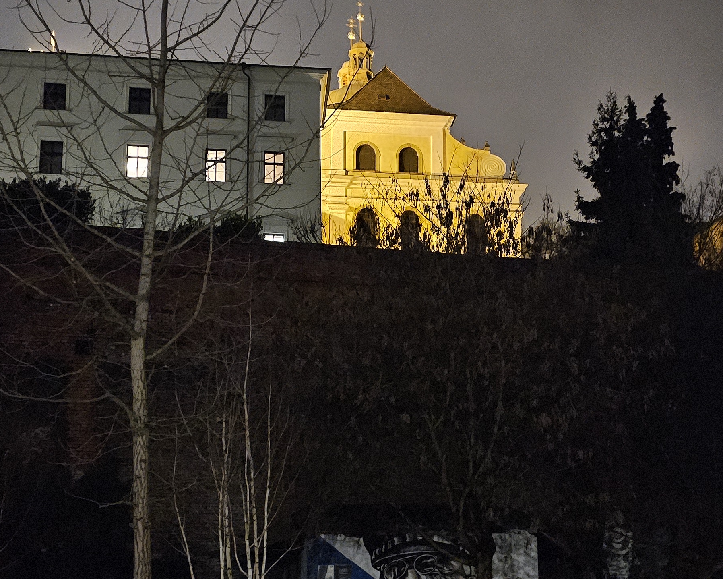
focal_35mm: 50
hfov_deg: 37.3
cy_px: 364
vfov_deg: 30.1
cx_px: 409
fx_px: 1070
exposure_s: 1/16.7
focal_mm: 6.3
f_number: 1.7
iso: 5000
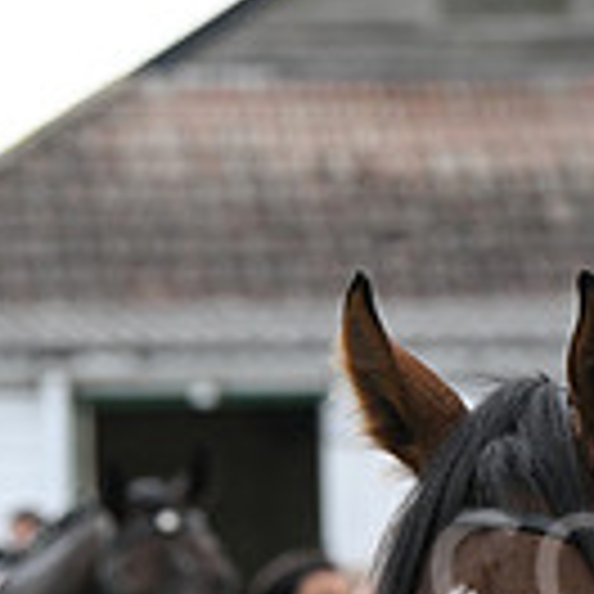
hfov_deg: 3.9
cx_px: 1022
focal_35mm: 447
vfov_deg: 3.9
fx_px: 8678
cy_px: 844
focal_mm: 120
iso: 400
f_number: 5.6
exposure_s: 1/500
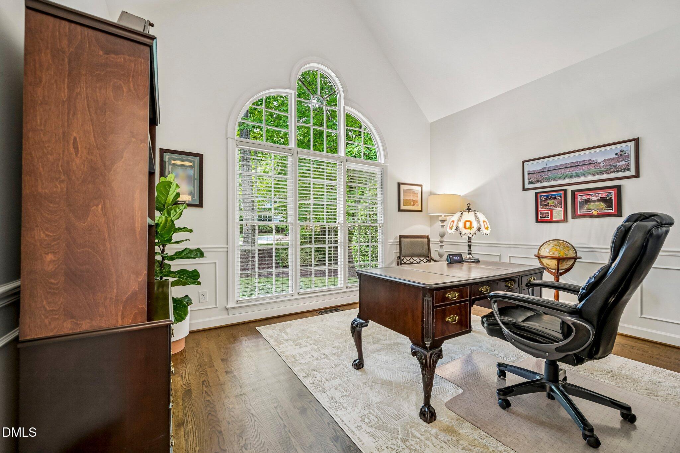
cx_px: 340
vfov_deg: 81.2
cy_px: 226
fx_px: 264
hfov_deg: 104.3
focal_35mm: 14
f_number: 8
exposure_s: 1/6
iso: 400
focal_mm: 14
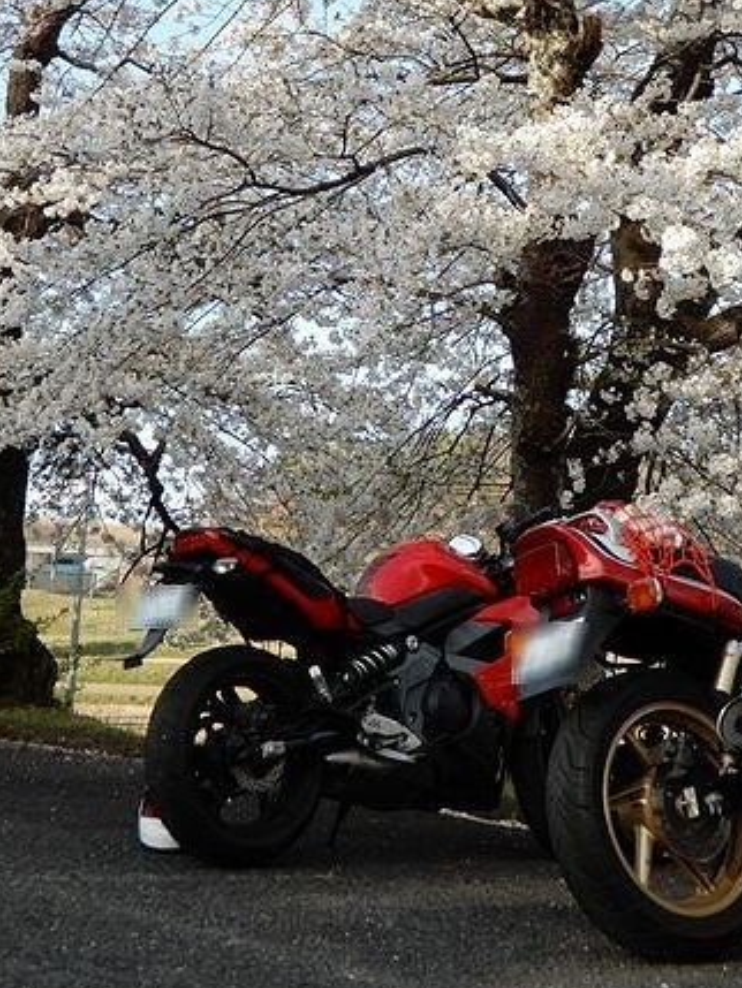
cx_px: 508
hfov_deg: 23.5
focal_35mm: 62
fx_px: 1771
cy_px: 244
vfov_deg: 30.6
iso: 80
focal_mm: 6.8
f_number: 4
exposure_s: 1/200
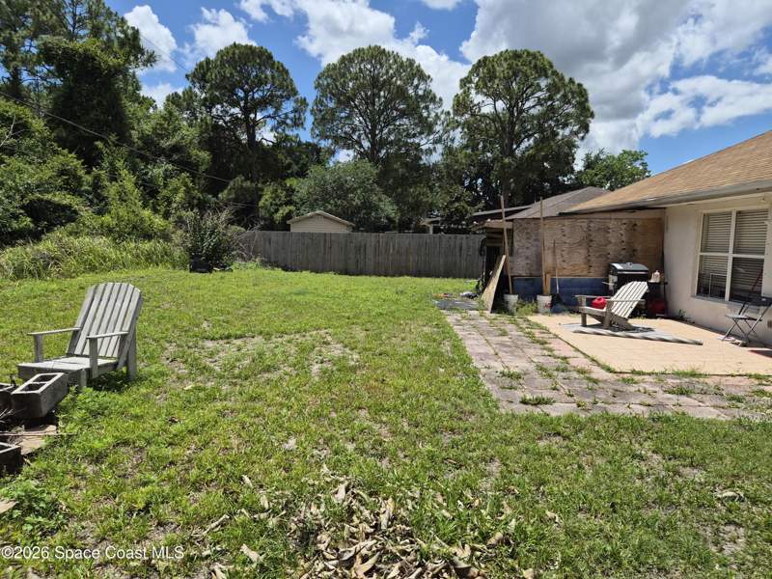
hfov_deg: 73.9
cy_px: 290
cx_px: 386
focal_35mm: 23
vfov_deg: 58.9
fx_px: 513
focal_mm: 5.4
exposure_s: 1/7696
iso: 80
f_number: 1.8
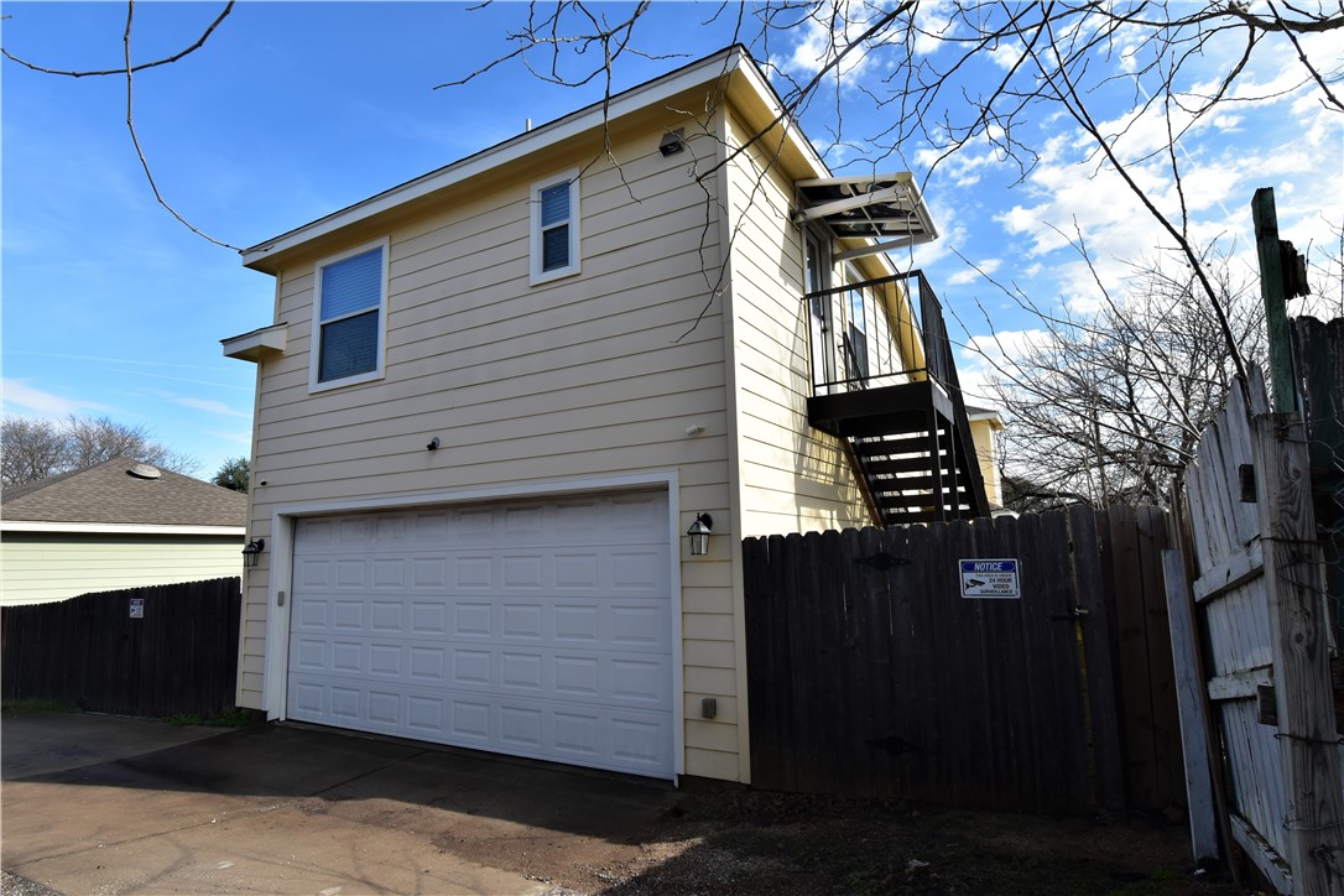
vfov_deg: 67.4
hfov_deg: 90.0
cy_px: 448
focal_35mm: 18
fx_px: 672
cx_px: 672
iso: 400
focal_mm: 12
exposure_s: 1/350
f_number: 11
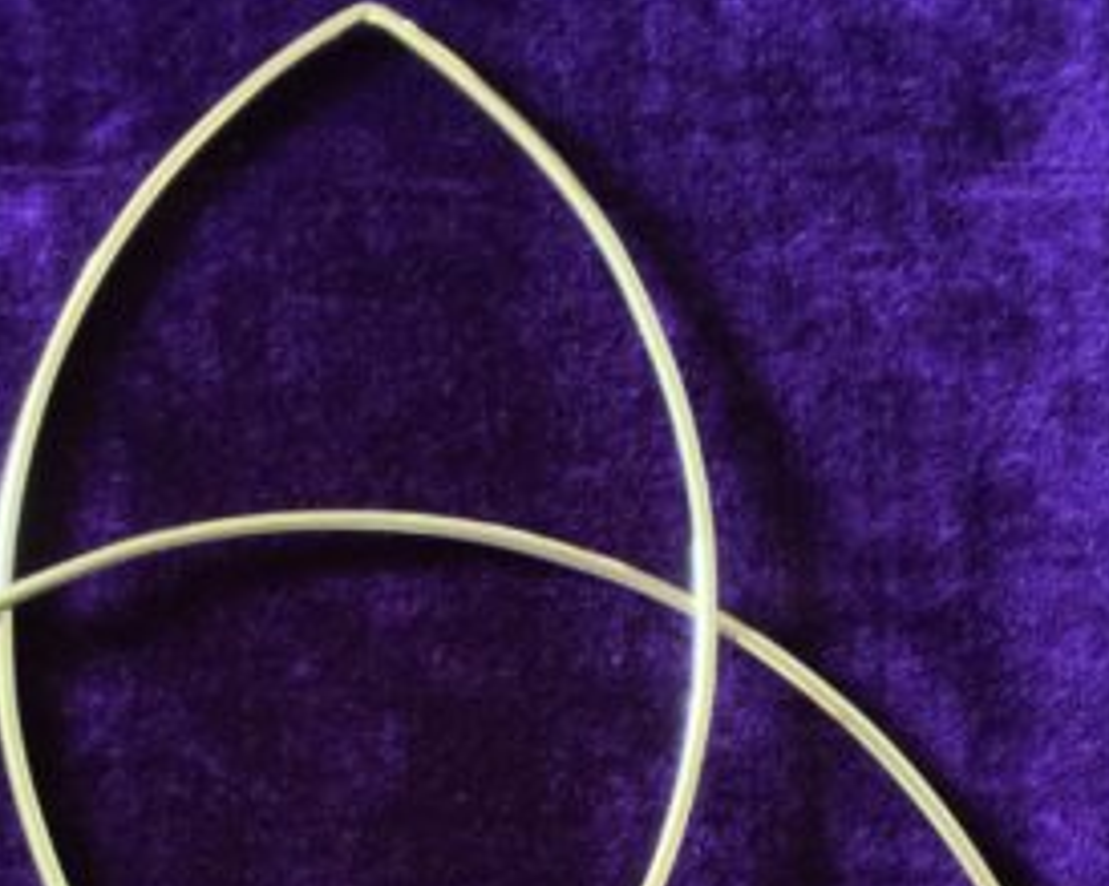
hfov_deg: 30.3
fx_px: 2034
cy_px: 777
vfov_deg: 24.0
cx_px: 401
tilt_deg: -82.5
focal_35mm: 62
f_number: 2.2
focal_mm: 4.15
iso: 400
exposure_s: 1/17
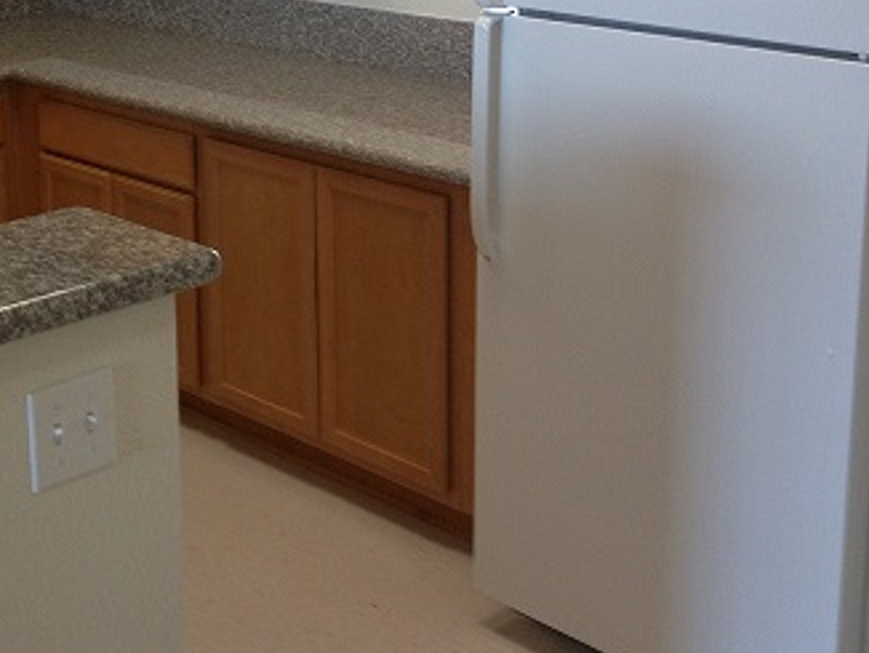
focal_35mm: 70
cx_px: 7
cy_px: 59
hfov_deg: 26.3
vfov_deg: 20.6
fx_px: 1759
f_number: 2.4
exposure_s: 1/20
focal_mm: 4.28
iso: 64
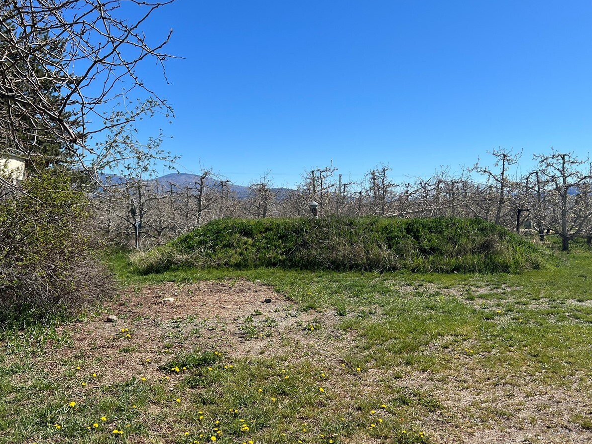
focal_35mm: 35
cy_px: 241
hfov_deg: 52.6
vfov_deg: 40.6
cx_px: 314
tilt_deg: -1.6
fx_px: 598
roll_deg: +2.7
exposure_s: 1/4444
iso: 50
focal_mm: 5.7
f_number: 1.5
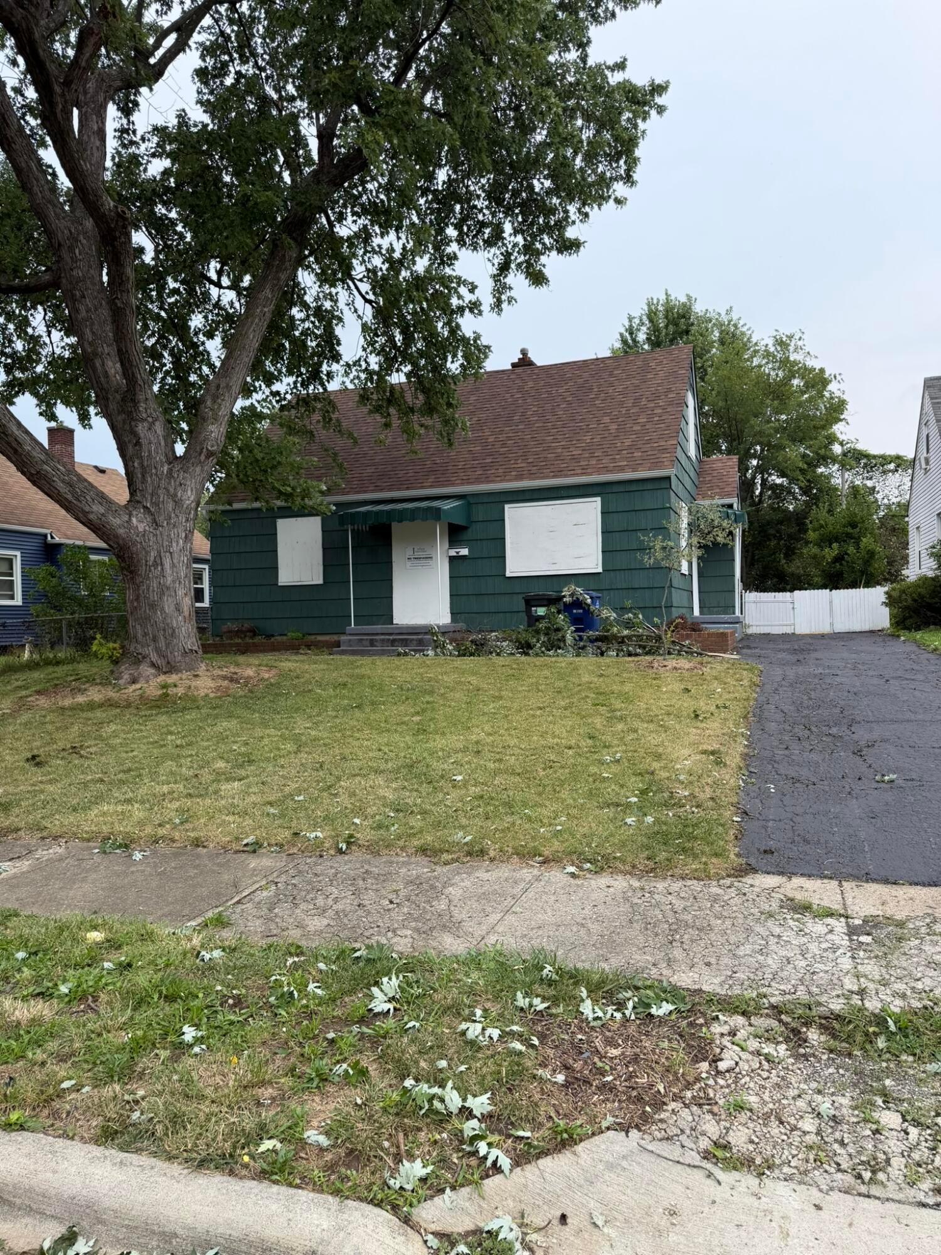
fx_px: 870
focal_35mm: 24
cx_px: 470
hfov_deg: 56.8
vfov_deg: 71.6
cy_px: 628
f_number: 1.78
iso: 100
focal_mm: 6.76
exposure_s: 1/1901
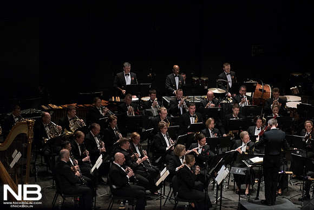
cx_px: 157
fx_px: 1221
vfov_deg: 9.8
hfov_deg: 14.7
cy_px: 105
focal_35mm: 140
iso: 4000
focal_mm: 140
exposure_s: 1/500
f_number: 5.6
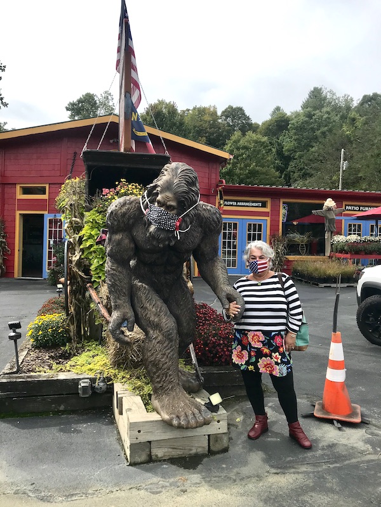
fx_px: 411
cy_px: 254
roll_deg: -2.0
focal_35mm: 28
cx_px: 190
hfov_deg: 49.7
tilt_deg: -0.2
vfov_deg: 63.4
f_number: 1.8
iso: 20
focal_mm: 3.99
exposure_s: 1/2398
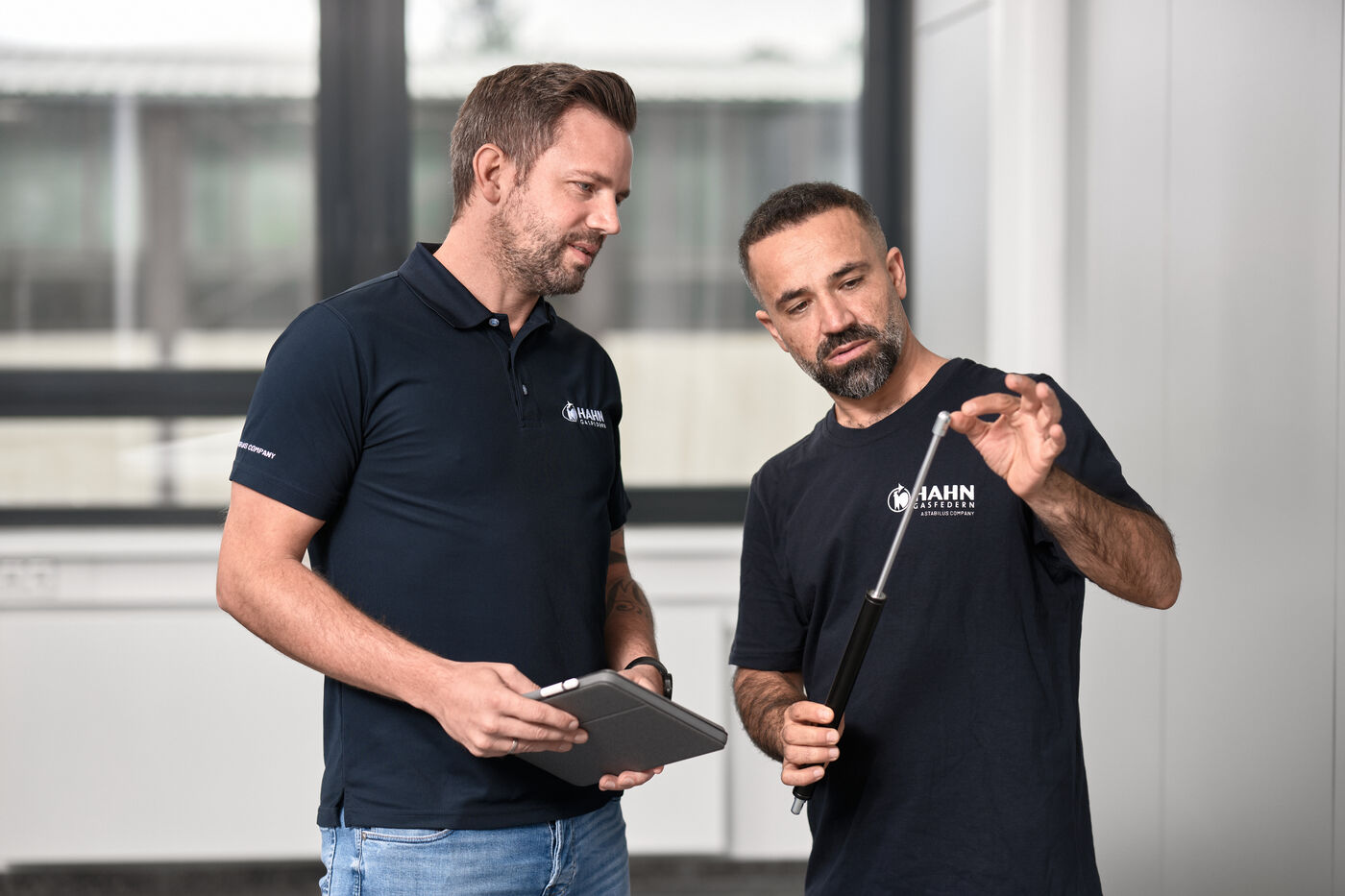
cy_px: 448
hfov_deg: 24.2
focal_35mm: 84
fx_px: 3138
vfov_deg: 16.3
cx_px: 672
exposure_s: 1/250
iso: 160
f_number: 1.6
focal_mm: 56
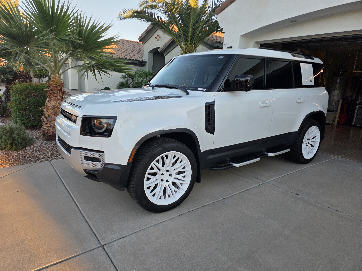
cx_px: 181
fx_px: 241
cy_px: 136
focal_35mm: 23
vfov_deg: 58.9
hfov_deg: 73.9
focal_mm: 6.3
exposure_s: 1/359
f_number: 1.7
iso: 40
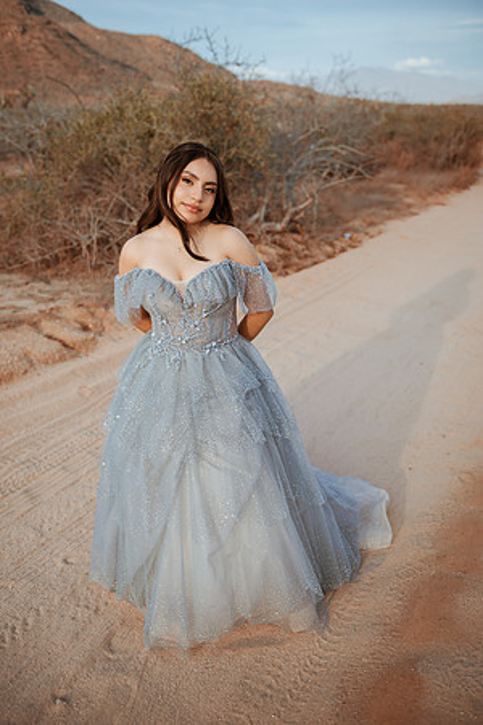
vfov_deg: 50.7
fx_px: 765
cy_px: 362
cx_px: 242
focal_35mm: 38
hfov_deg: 35.1
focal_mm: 38
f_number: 2.8
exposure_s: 1/2500
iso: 200
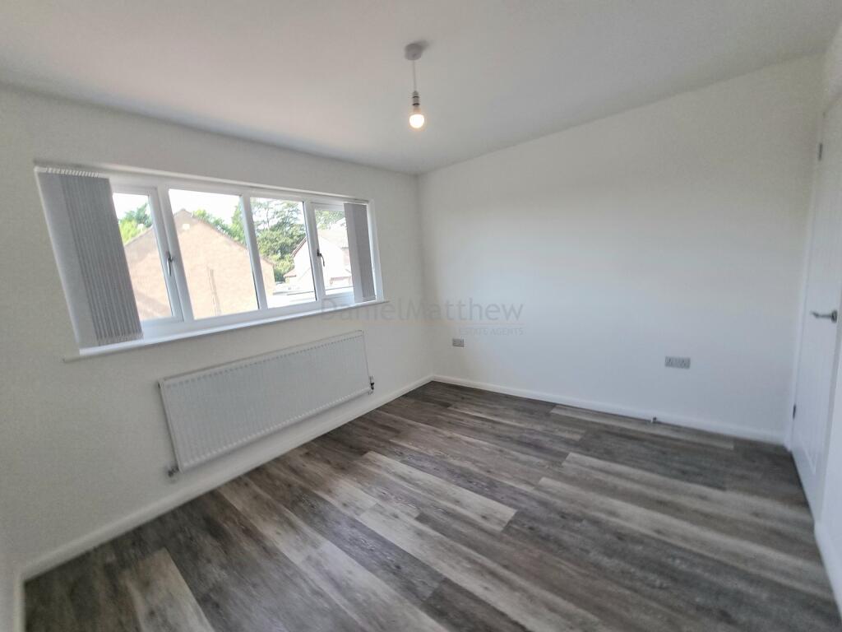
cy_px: 316
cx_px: 421
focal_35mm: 13
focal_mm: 2.2
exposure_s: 1/156
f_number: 2.2
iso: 50
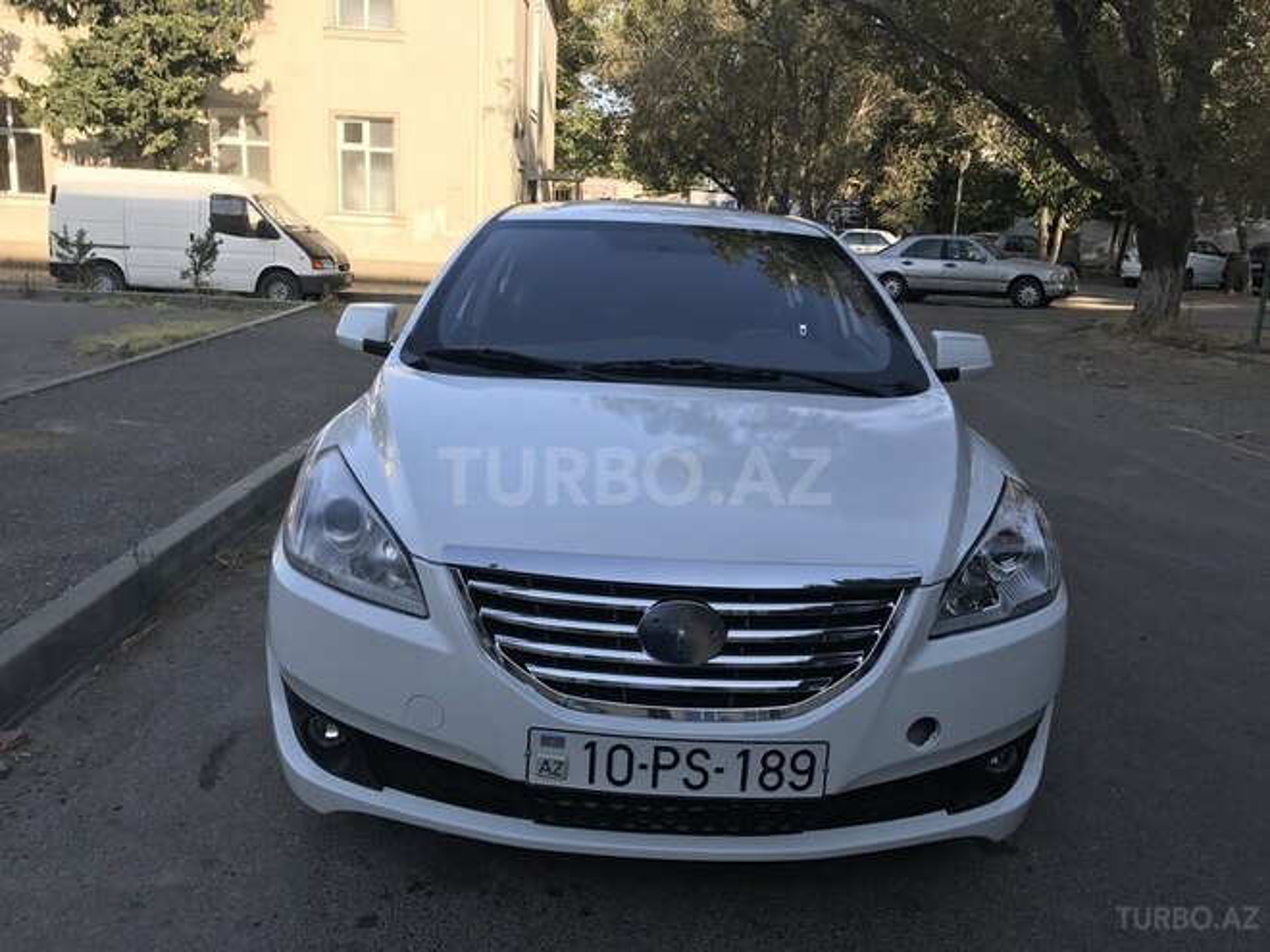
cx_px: 635
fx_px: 1027
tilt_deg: -14.3
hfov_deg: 63.4
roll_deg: -3.4
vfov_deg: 49.7
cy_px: 476
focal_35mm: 28
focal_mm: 3.99
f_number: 1.8
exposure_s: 1/754
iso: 20
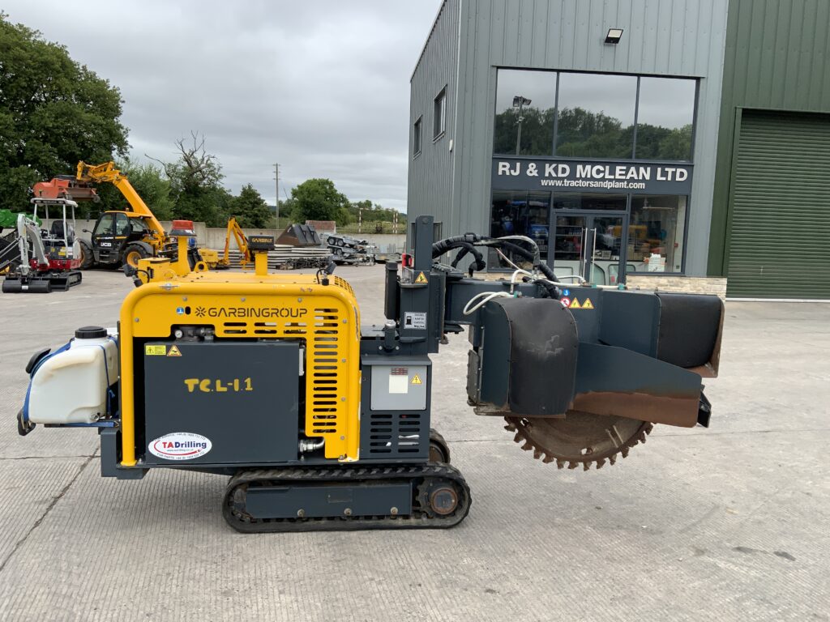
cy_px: 311
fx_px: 695
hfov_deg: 61.7
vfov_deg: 48.2
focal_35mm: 29
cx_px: 415
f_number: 1.8
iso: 16
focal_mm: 3
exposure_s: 1/700
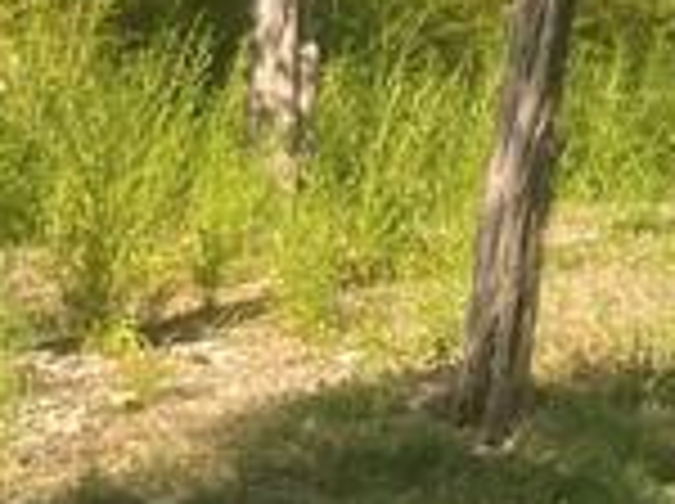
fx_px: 3465
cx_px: 1832
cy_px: 14
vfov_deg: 8.3
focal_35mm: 178
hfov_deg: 9.4
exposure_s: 1/706
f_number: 1.8
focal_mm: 4.25
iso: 32
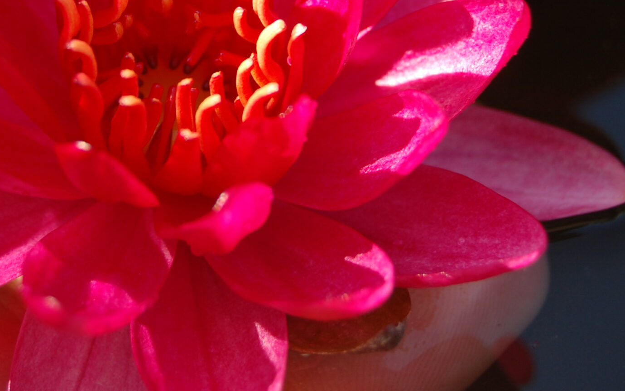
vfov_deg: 9.6
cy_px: 54
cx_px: 287
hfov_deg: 15.4
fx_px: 2317
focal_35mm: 136
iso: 200
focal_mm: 48
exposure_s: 1/125
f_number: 5.6
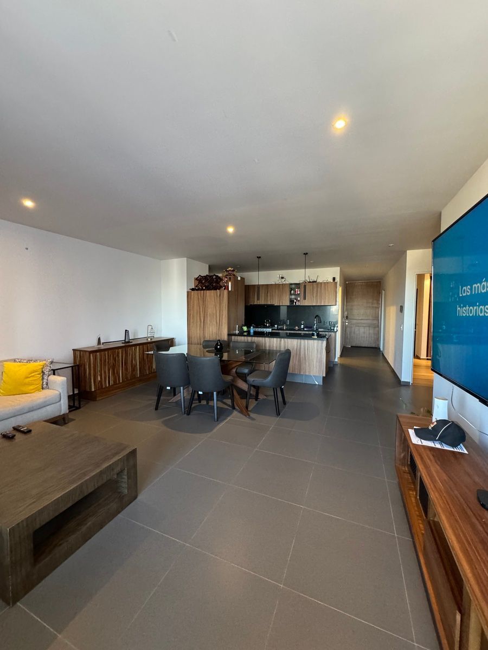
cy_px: 325
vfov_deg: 102.1
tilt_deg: -2.5
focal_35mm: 14
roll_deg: -1.2
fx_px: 263
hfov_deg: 85.7
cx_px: 244
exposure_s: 1/60
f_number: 2.2
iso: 640
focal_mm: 2.22
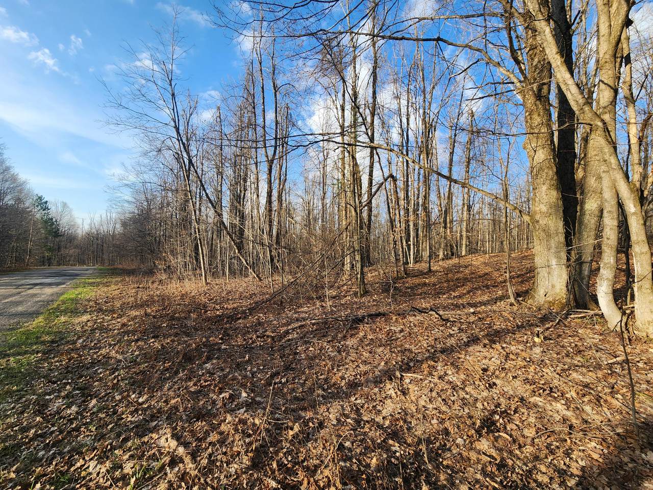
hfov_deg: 106.2
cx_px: 326
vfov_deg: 89.9
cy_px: 245
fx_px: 245
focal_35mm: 13
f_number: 2.2
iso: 50
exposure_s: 1/671
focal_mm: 2.2
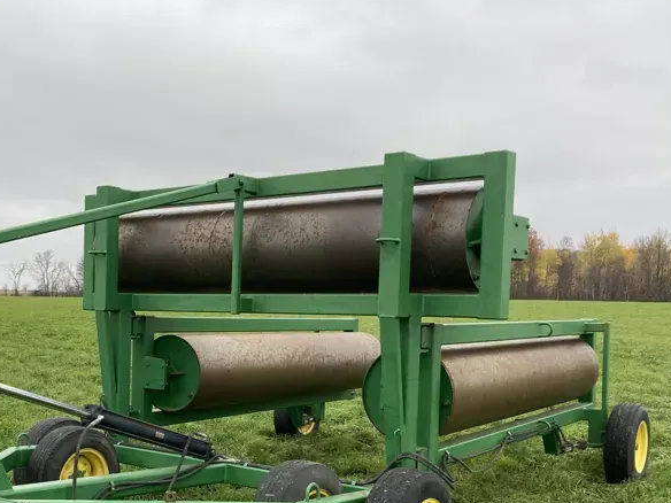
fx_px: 892
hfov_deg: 40.1
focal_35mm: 46
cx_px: 169
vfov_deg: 30.8
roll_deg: -0.2
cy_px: 396
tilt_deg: -4.6
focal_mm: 3.99
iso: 20
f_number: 1.8
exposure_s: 1/315
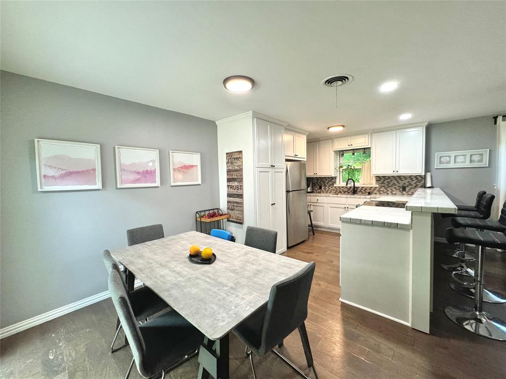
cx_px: 253
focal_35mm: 14
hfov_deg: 102.1
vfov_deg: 85.7
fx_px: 205
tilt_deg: -3.7
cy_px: 190
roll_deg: +0.9
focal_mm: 2.22
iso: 250
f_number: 2.2
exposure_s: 1/120
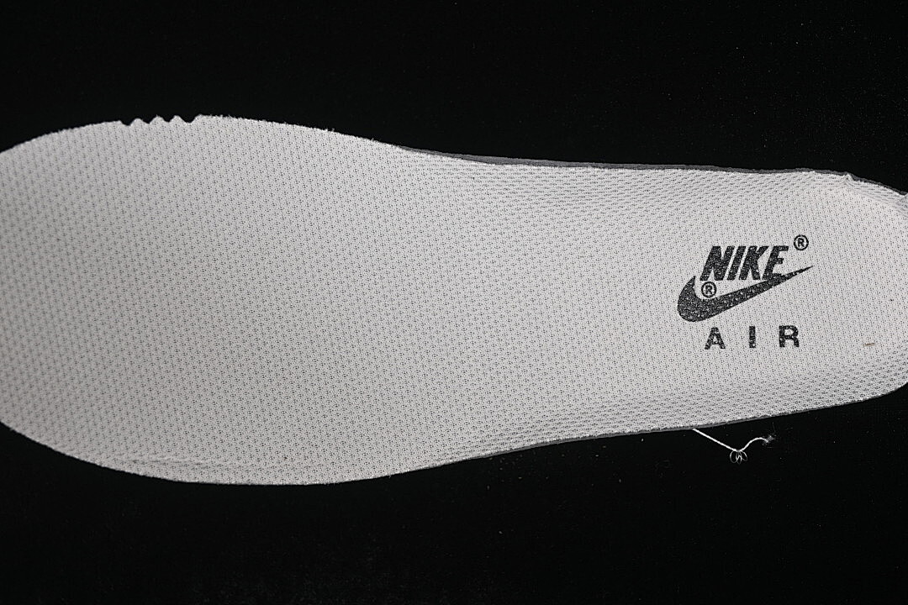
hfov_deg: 27.0
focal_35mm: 75
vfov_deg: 18.2
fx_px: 1892
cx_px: 454
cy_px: 302
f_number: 7.1
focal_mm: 50
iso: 160
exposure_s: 1/60
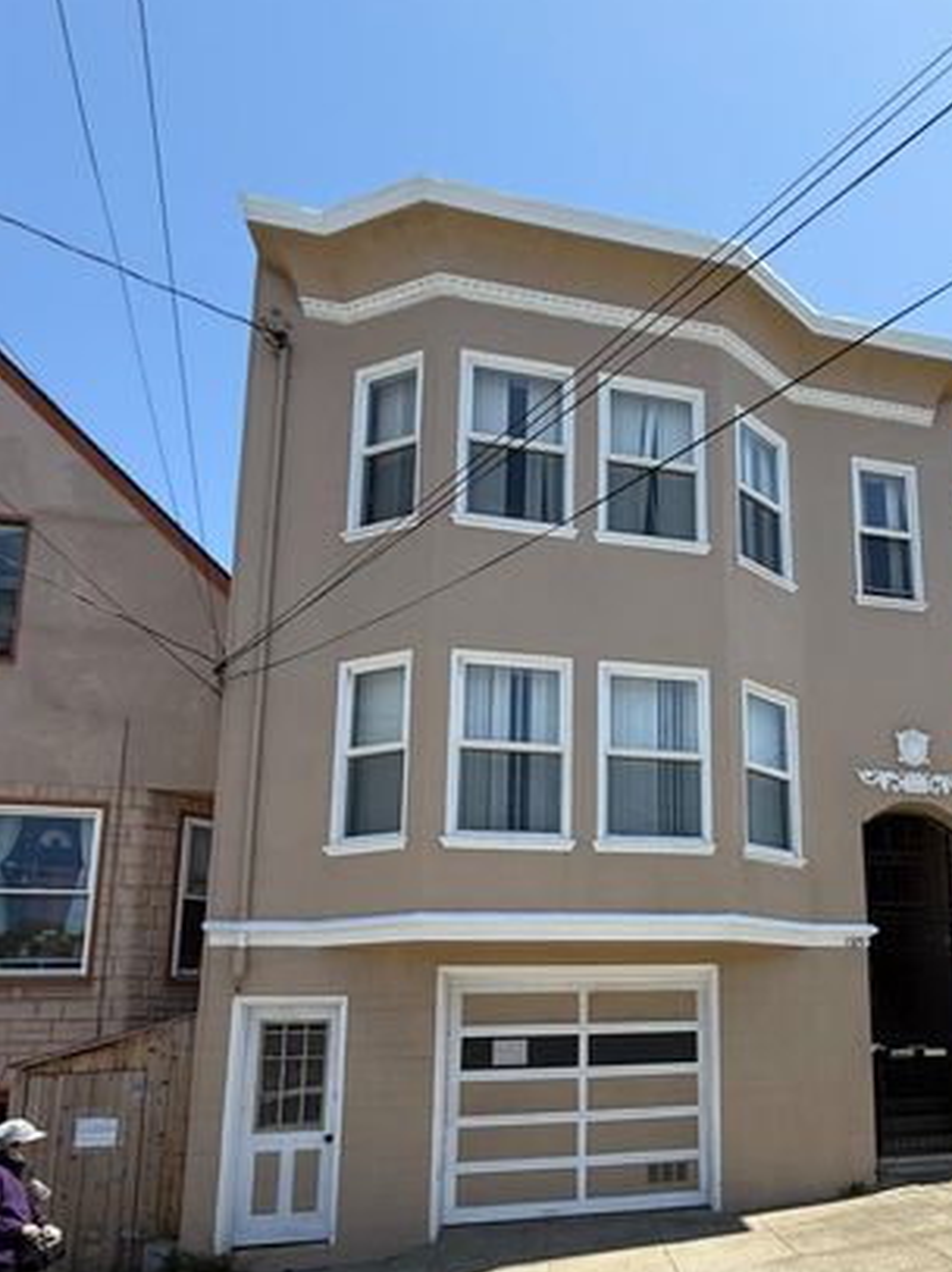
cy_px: 923
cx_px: 780
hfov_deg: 54.3
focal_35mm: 23
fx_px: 844
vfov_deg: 70.0
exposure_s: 1/1167
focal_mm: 2.22
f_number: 2.2
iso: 50
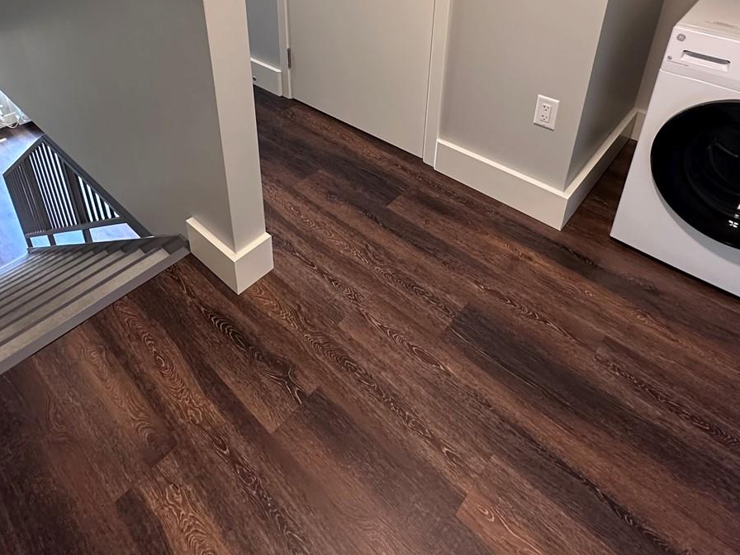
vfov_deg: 49.8
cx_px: 316
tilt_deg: -25.8
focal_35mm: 25
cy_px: 74
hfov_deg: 69.0
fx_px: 534
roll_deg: +1.4
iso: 400
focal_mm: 2.22
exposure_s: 1/60
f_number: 2.2
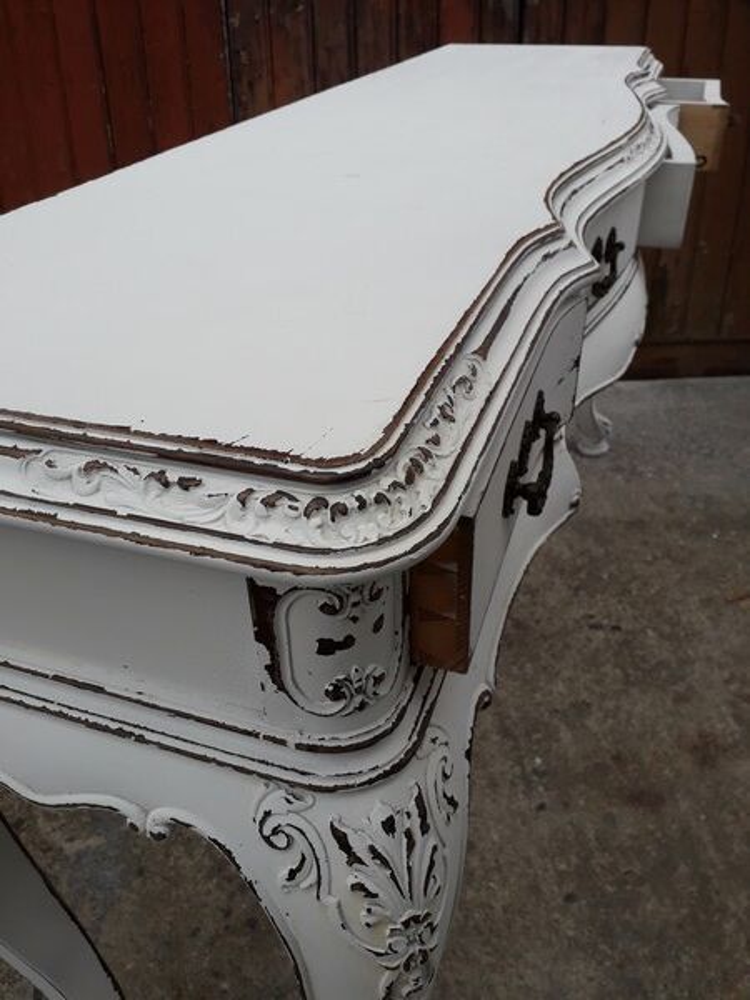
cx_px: 375
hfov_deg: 51.4
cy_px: 500
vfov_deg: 65.3
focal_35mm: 27
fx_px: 780
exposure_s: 1/1008
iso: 40
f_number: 1.9
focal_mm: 3.6
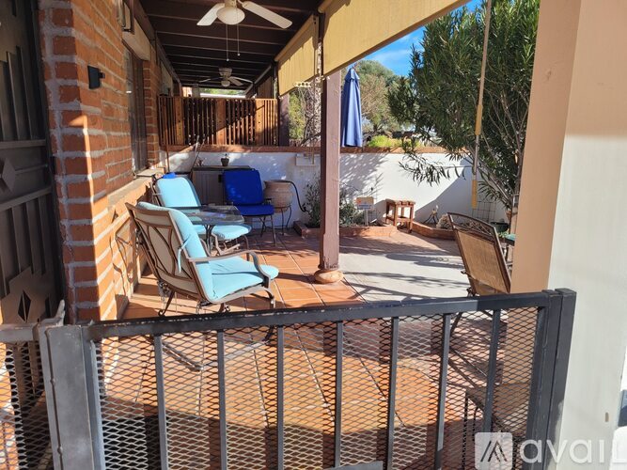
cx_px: 314
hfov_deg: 67.3
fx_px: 471
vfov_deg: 53.0
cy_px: 235
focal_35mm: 26
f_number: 1.8
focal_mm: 5.4
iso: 40
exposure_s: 1/1252
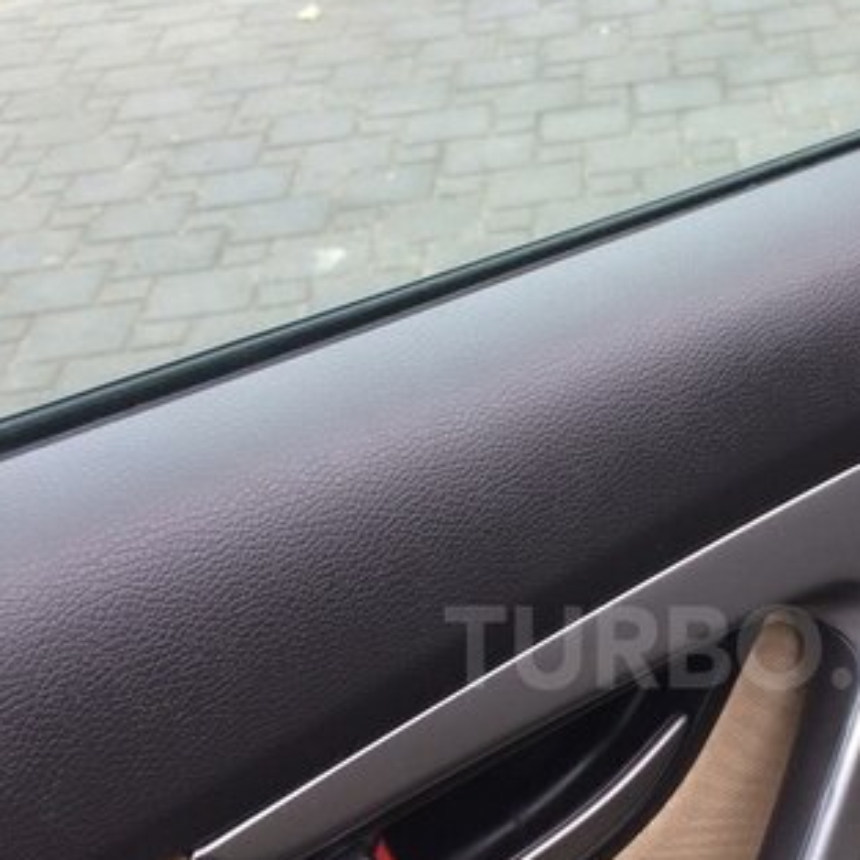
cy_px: 647
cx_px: 725
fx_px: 1518
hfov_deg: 30.6
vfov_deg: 31.1
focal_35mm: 54
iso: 32
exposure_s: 1/104
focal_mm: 4.15
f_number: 2.2
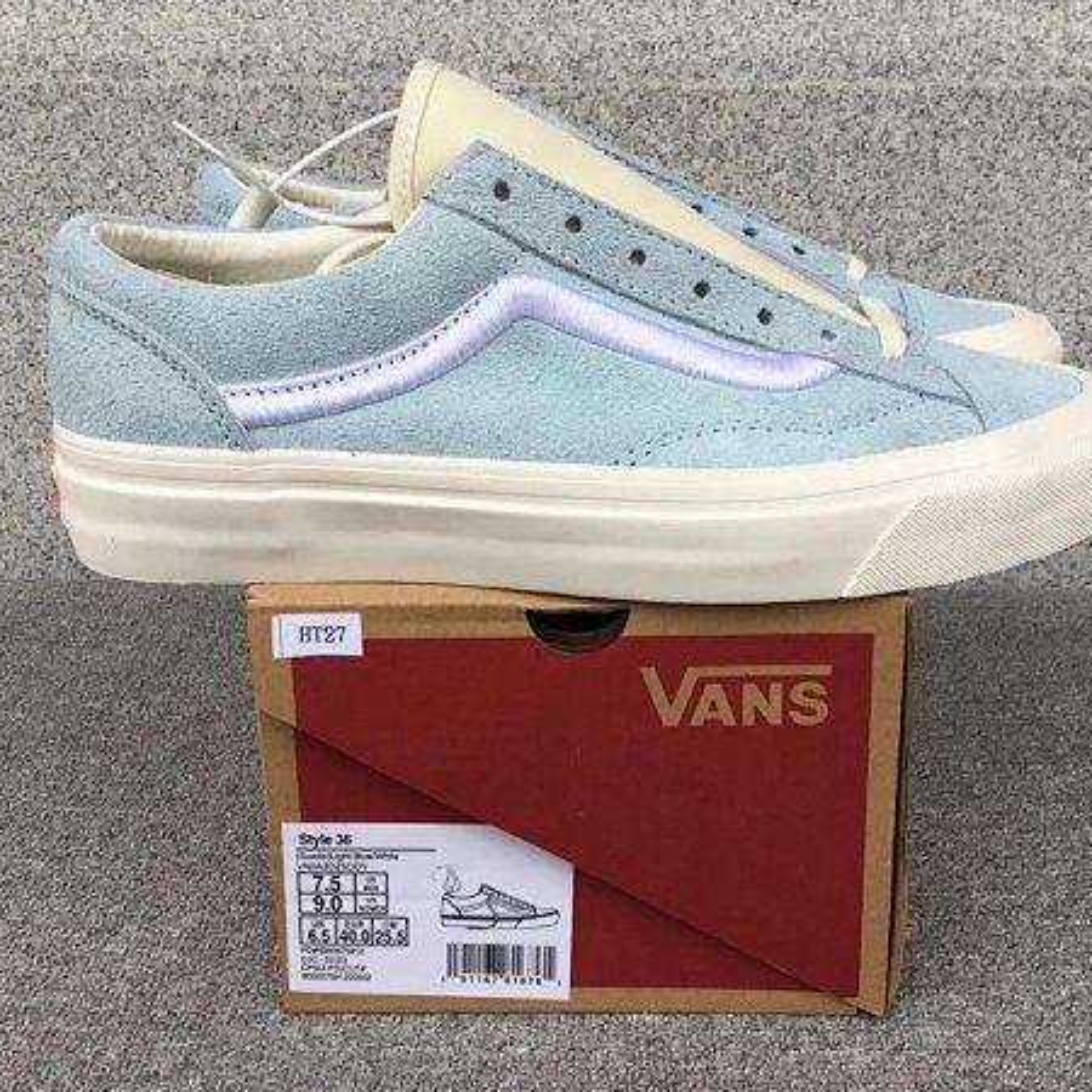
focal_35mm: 39
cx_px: 602
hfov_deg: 42.8
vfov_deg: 42.8
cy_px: 534
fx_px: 1392
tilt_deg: -18.1
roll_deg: +0.2
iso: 25
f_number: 2.4
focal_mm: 3.3
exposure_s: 1/103
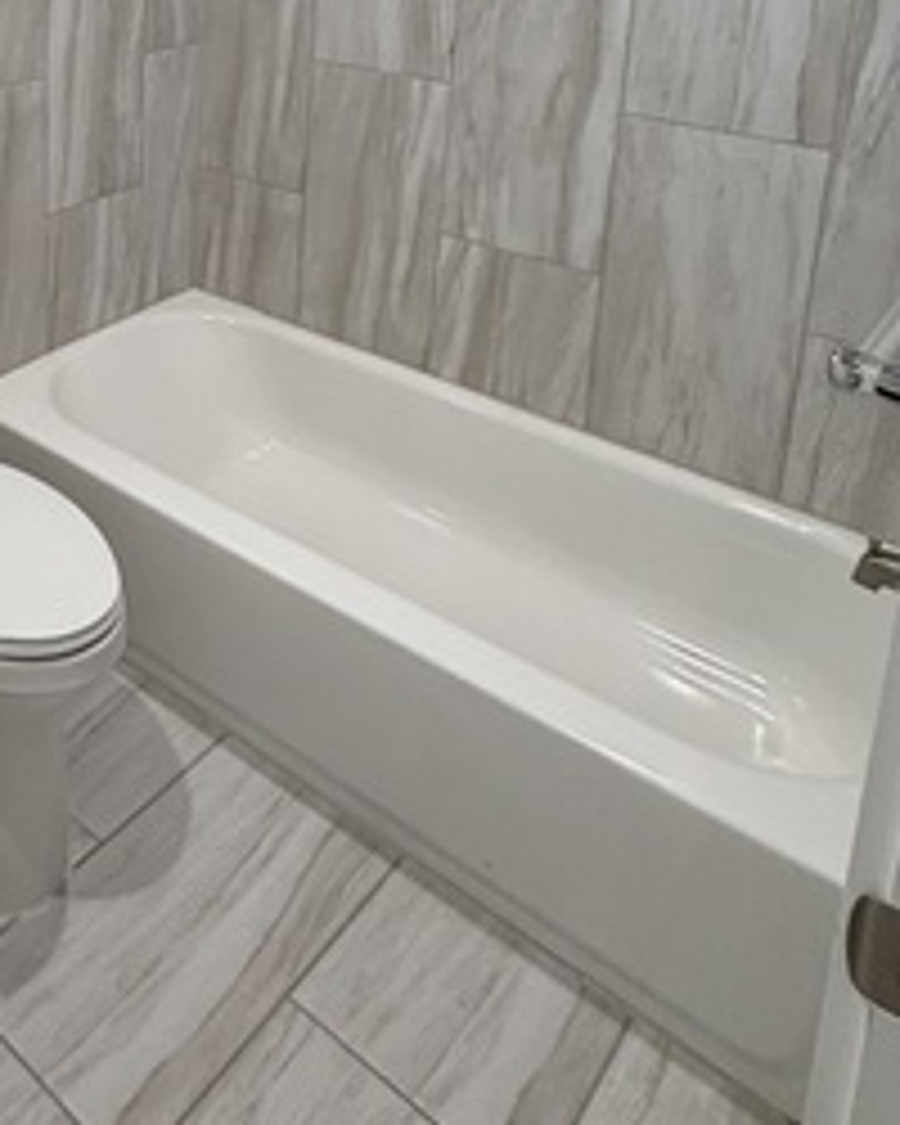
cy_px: 54
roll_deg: +0.0
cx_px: -18
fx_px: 1165
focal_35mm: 35
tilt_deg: -11.2
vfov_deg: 45.2
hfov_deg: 37.3
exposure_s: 1/120
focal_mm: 2.22
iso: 320
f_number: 2.2
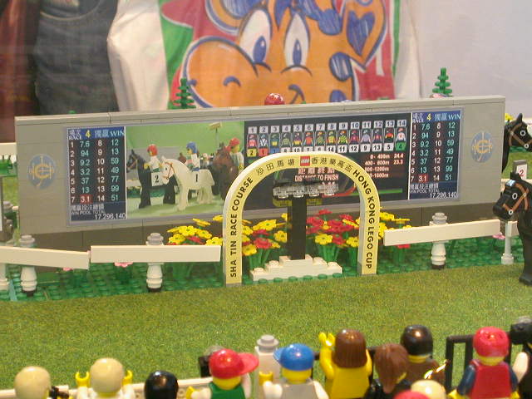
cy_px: 200
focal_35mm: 82
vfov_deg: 18.0
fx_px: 1260
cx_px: 266
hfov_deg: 23.8
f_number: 4.1
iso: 361
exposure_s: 1/27.7
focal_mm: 12.5
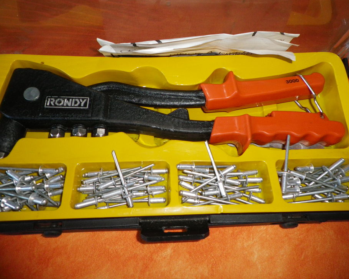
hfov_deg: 58.7
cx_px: 186
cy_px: 138
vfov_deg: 48.5
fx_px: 310
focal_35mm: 30
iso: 160
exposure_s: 1/60
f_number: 2.6
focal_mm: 4.9
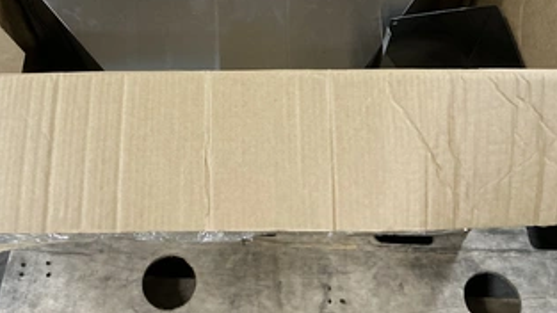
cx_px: 233
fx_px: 576
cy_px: 48
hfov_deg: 51.4
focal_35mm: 39
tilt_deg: -51.5
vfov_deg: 29.5
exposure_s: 1/60
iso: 250
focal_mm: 3
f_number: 1.8
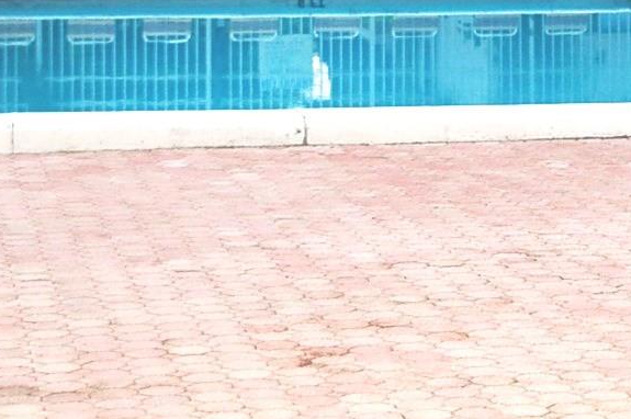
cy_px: -76
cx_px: 539
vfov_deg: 8.6
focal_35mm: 157
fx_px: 2749
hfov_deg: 13.0
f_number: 4.8
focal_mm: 40
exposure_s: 1/60
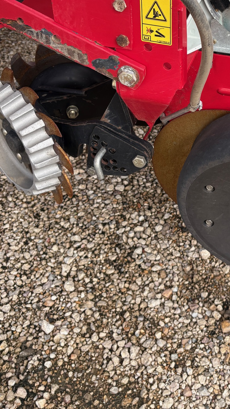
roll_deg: -0.8
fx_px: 488
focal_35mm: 45
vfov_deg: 43.7
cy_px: 92
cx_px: 213
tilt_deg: -31.2
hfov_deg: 25.6
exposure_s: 1/462
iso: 50
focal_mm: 5.96
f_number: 1.6
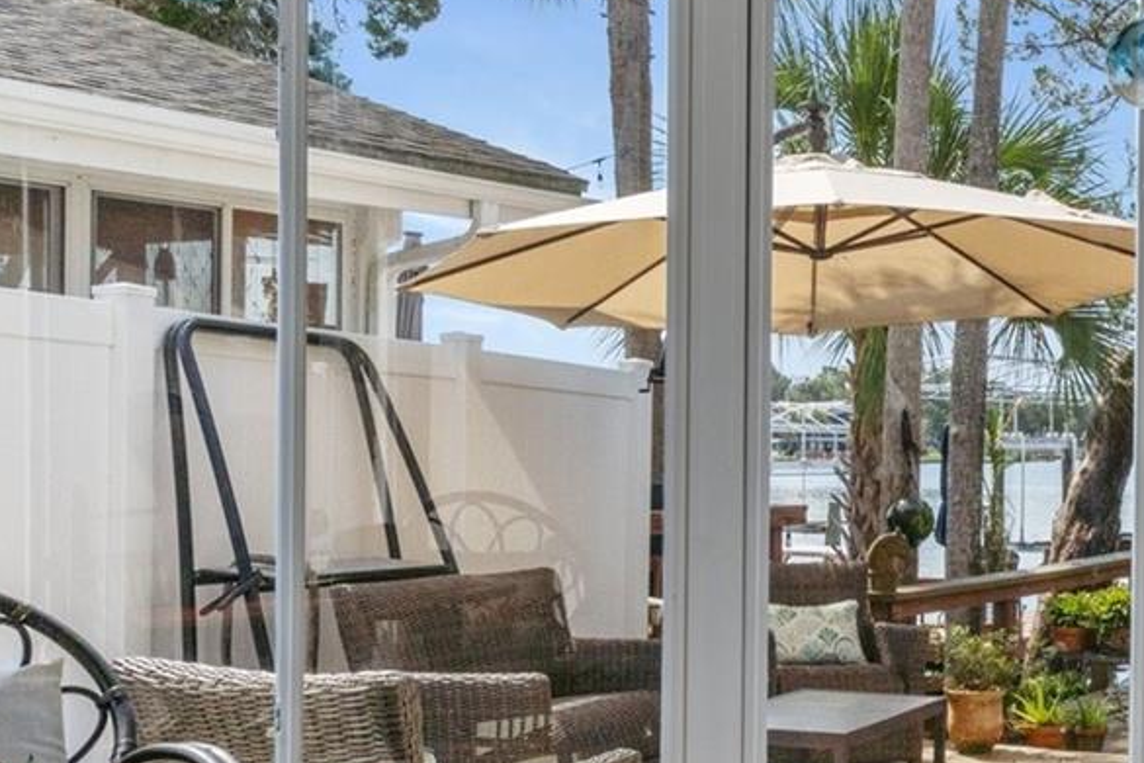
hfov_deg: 34.1
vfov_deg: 25.3
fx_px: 1696
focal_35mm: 53
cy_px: 450
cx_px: 1138
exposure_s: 1/60
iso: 320
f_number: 8
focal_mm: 13
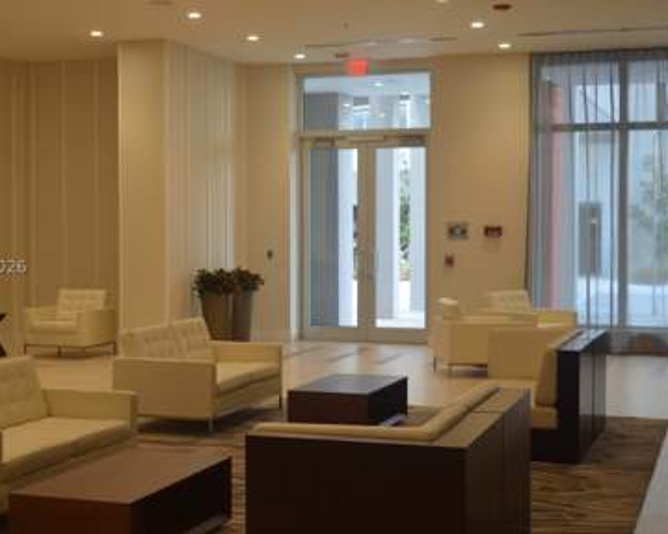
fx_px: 1186
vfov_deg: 25.4
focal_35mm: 60
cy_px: 265
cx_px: 234
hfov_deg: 31.3
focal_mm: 32
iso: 800
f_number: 4.8
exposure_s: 1/40
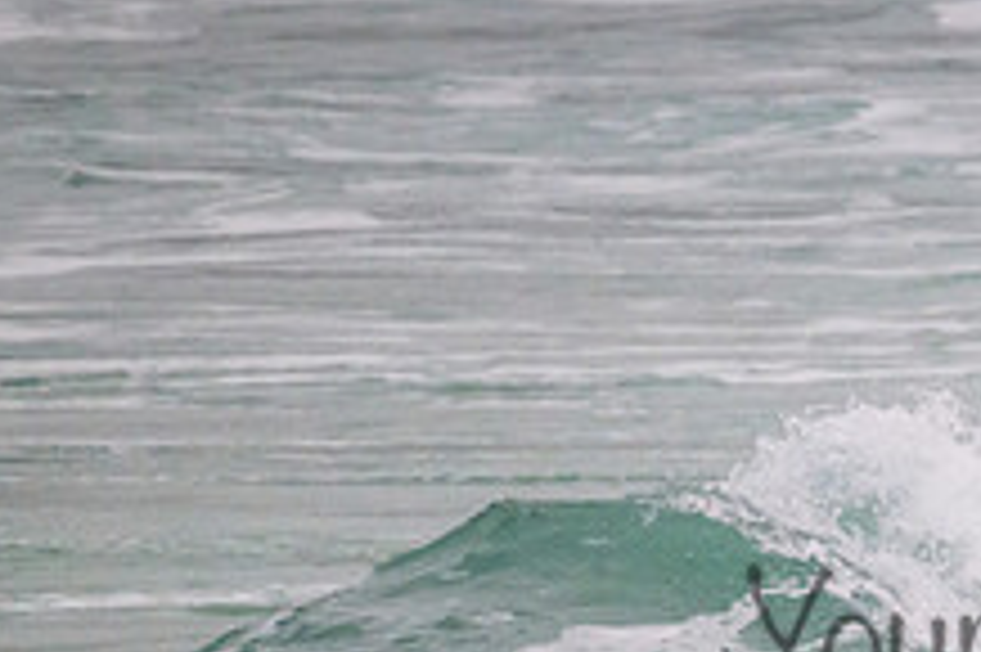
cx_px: 1210
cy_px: 596
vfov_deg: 0.6
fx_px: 57943
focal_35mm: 2128
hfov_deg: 1.0
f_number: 11
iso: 4000
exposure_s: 1/1250
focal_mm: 800
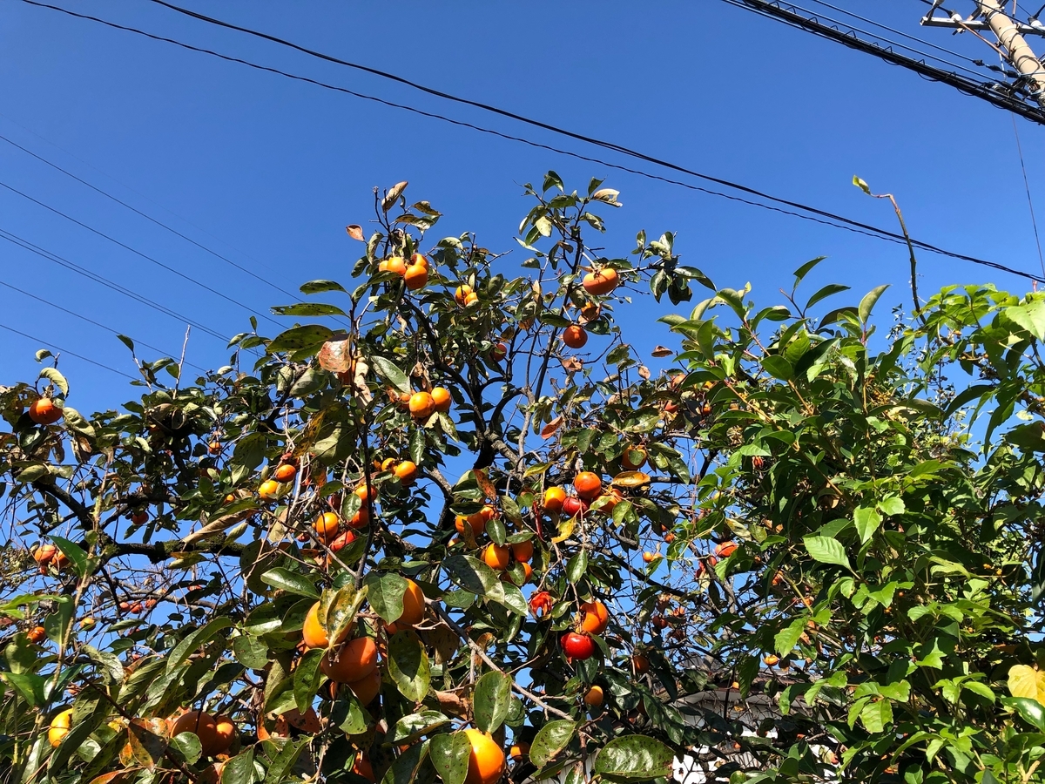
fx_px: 845
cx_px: 522
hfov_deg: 63.4
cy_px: 392
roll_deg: +5.4
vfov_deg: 49.7
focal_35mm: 28
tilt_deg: +36.5
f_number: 1.8
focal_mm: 3.99
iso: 20
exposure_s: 1/889
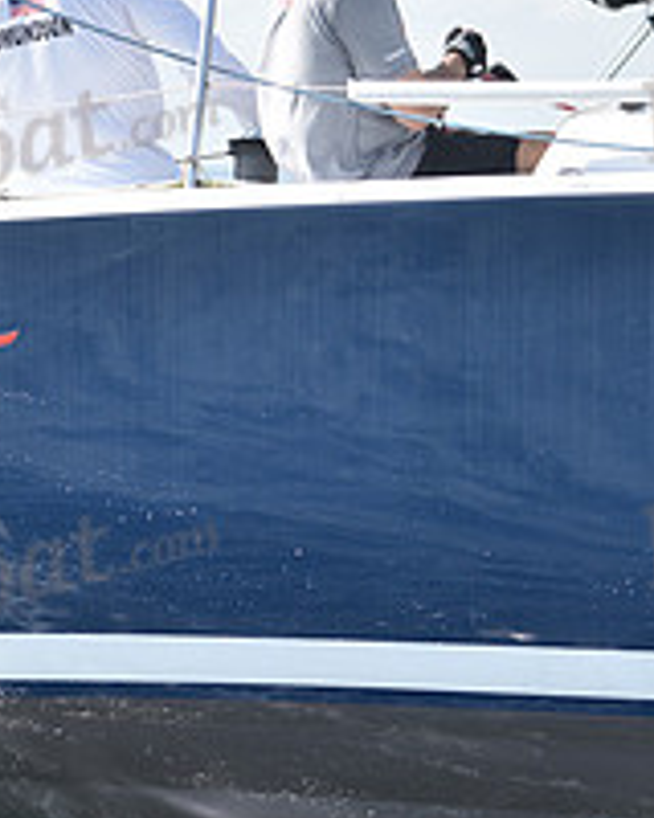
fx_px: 4621
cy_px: 325
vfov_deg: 10.1
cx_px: 433
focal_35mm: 191
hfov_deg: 8.1
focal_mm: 70
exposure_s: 1/1600
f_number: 3.5
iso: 200
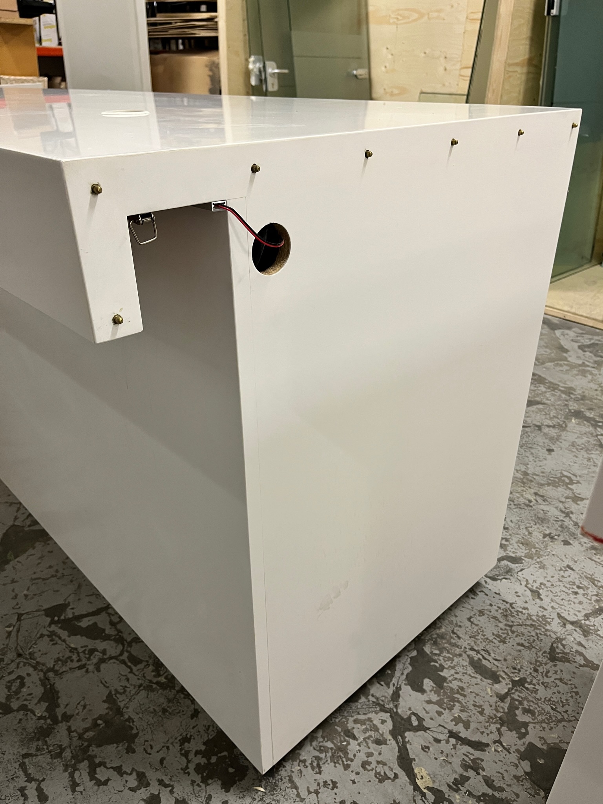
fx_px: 604
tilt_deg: -26.9
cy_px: 402
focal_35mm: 26
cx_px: 302
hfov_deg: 53.0
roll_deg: -1.2
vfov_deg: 67.3
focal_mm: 5.1
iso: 125
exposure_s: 1/50
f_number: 1.6
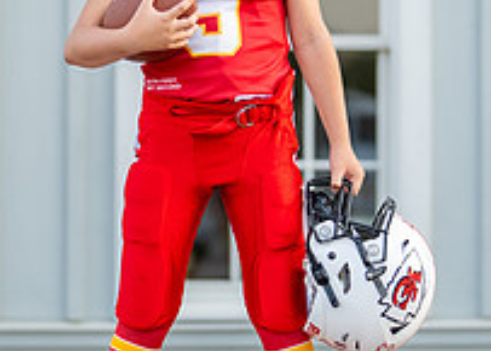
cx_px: 238
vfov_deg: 9.2
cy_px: 99
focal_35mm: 156
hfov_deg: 12.9
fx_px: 2175
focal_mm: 50
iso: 200
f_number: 1.2
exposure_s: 1/2000
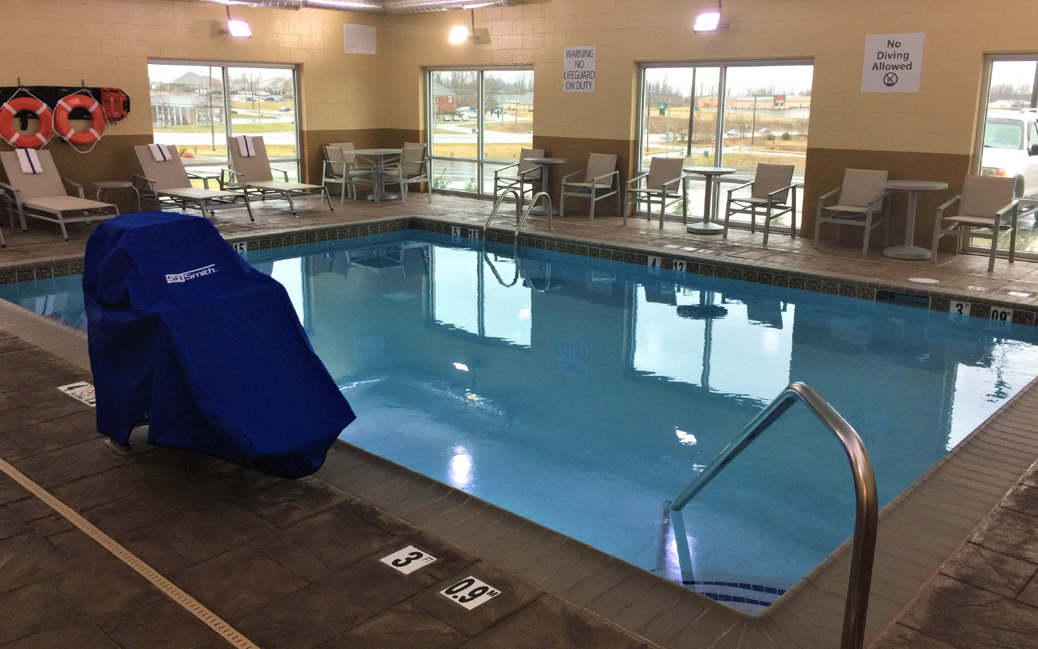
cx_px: 517
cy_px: 298
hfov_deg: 61.2
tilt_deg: -11.9
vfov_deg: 40.6
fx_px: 877
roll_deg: -0.6
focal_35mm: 31
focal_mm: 4.15
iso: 50
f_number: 2.2
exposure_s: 1/30
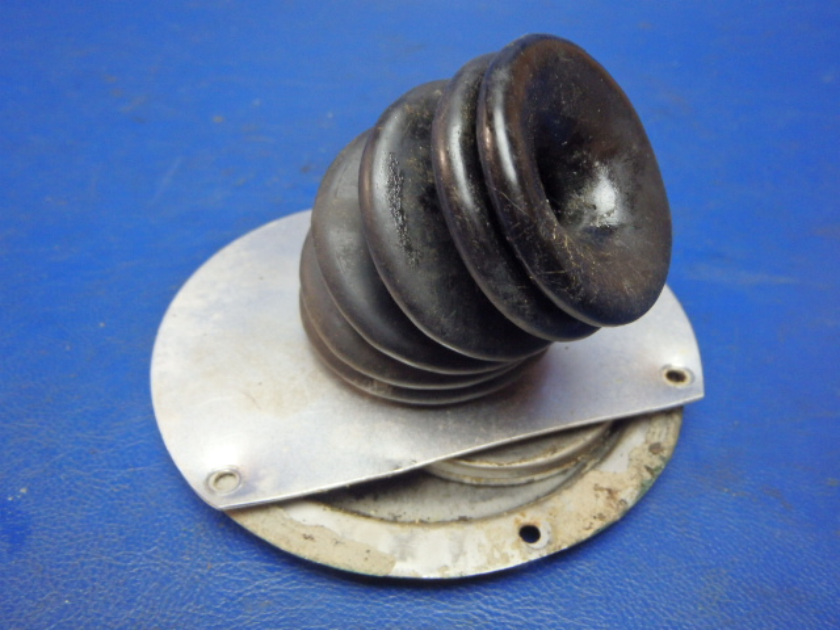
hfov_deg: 63.4
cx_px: 420
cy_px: 315
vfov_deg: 49.7
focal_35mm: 28
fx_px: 679
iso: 320
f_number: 3.9
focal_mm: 5
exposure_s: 1/30
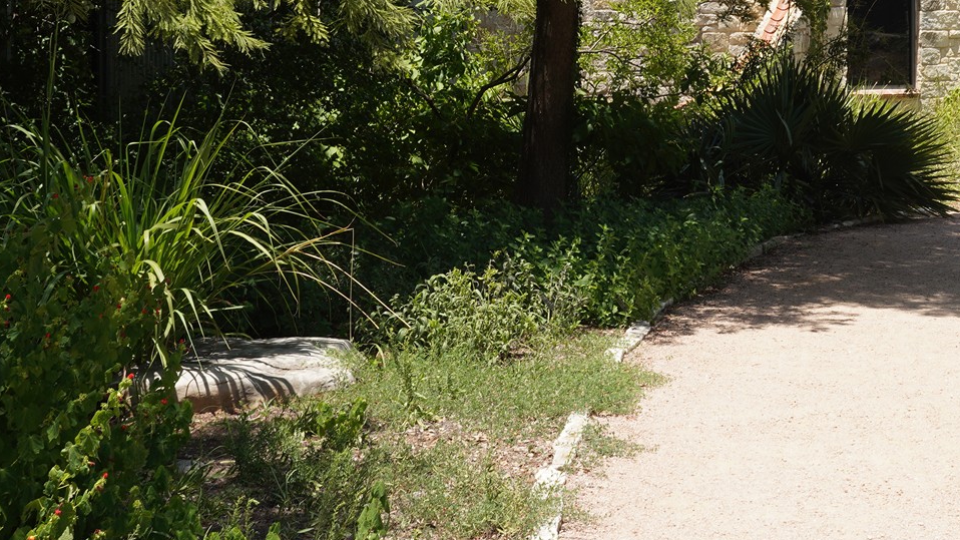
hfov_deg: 29.4
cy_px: 11
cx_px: 772
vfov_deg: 16.9
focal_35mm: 70
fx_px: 1782
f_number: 14
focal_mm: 32
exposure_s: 1/100
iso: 160
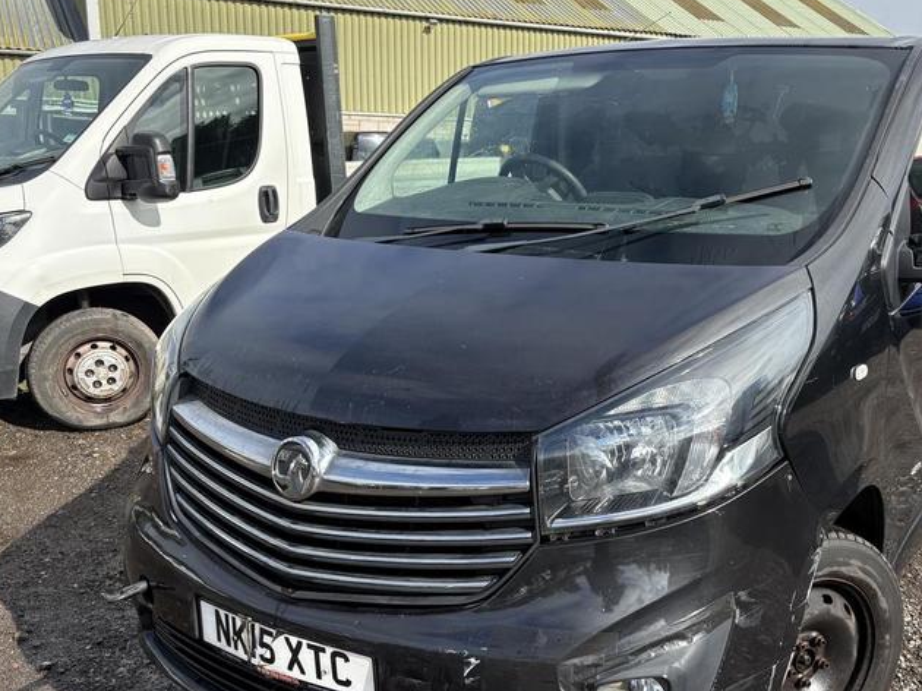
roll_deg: +2.0
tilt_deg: -6.1
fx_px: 985
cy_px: 375
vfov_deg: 38.6
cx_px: 574
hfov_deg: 49.7
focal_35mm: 37
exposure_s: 1/2451
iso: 64
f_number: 1.6
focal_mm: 5.96
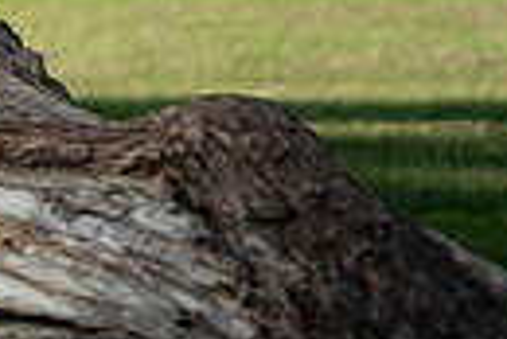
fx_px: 3074
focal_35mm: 218
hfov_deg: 8.9
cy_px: -357
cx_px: -488
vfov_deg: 6.1
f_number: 2.2
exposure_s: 1/2500
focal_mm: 49
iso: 160
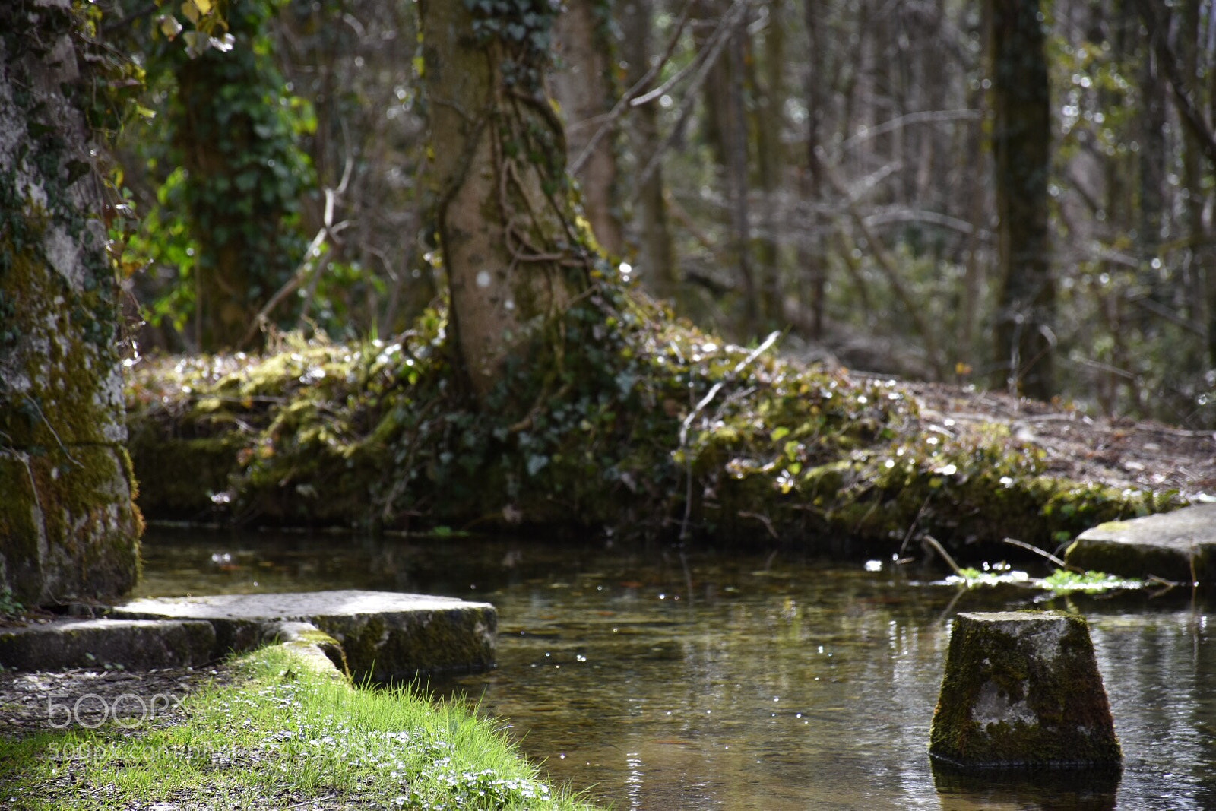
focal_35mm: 210
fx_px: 7093
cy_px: 406
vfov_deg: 6.5
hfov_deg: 9.8
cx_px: 608
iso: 400
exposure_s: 1/500
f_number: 5.6
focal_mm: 140
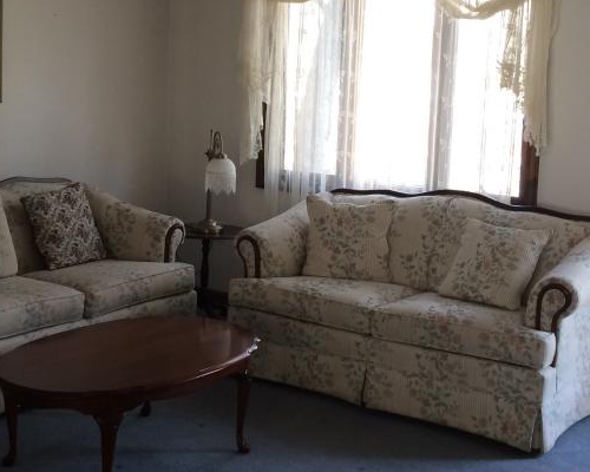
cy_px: 162
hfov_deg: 32.3
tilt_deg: -5.6
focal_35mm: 58
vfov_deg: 26.1
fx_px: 1013
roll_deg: -0.9
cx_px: 212
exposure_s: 1/30
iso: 40
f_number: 2.2
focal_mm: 4.15
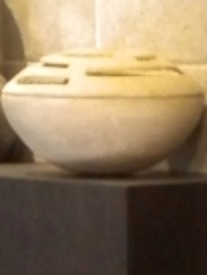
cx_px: 294
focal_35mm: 230
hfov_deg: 6.4
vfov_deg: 8.5
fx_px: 1831
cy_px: 363
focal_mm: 6.3
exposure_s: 1/42.7
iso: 400
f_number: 3.1
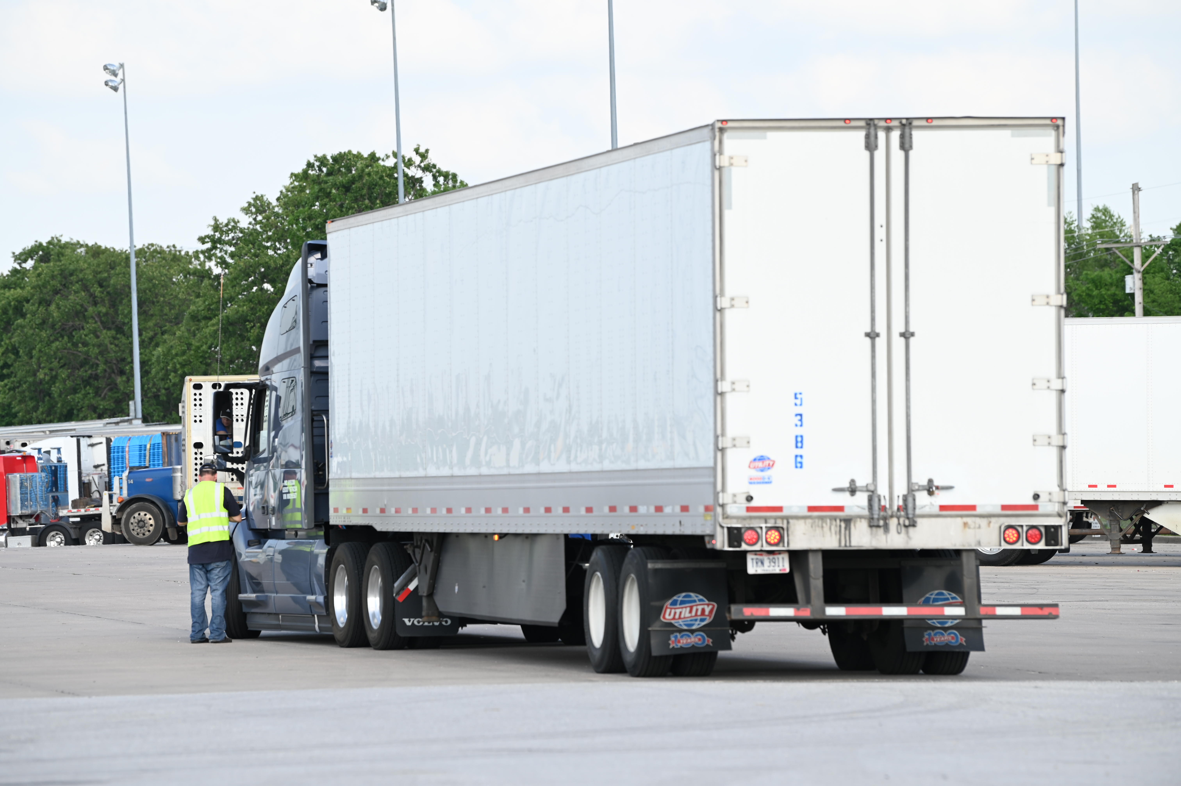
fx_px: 6557
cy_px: 393
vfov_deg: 6.9
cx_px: 590
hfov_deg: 10.3
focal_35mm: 200
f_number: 5
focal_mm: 200
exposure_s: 1/500
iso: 200
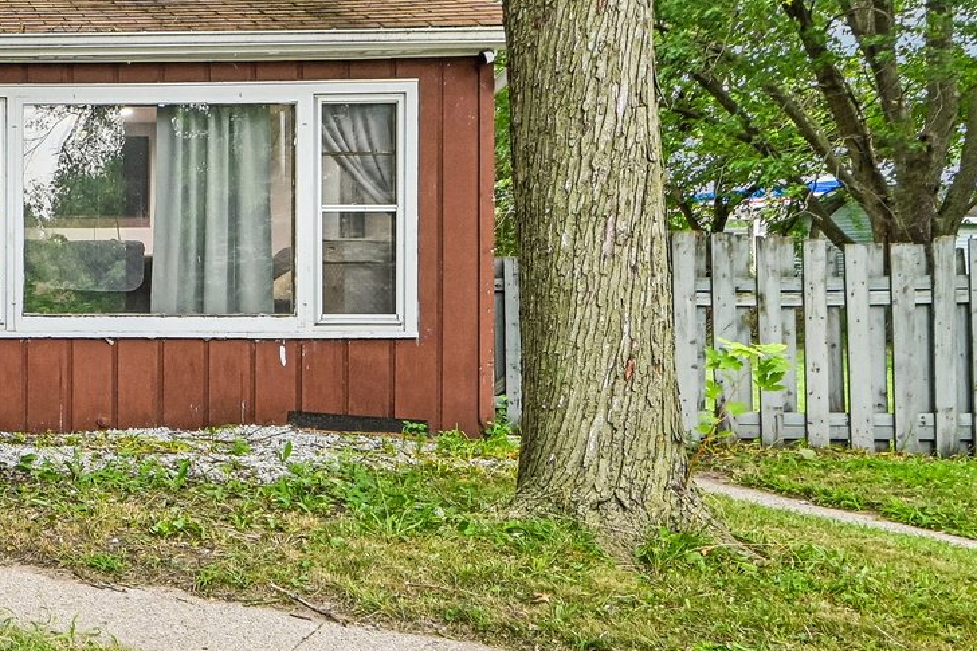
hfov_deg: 34.0
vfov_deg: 29.8
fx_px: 1221
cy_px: 305
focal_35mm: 45
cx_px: -229
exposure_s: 1/3.33
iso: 400
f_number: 13
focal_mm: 16
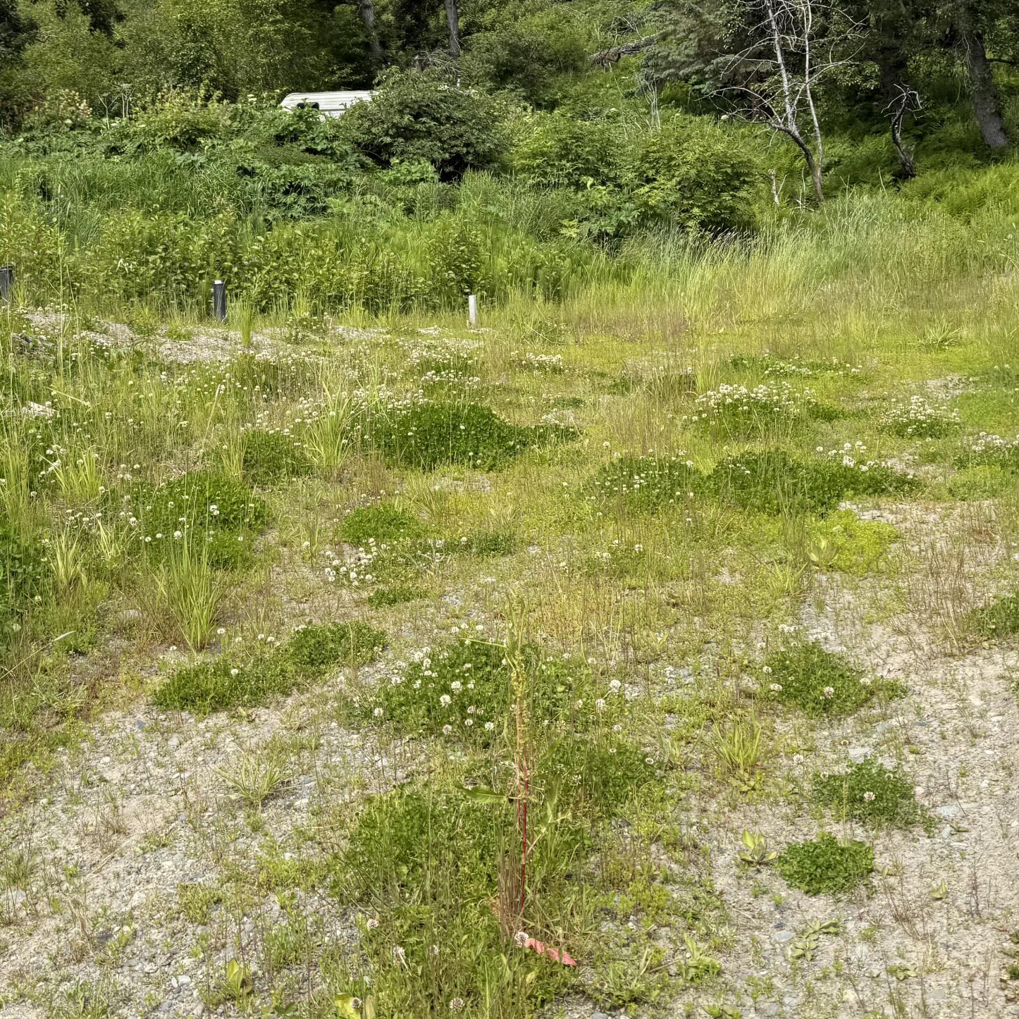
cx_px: 345
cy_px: 339
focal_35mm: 44
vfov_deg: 37.9
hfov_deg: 37.9
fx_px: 1465
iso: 80
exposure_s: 1/2801
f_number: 1.78
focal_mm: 6.76
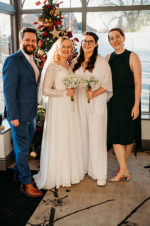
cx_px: 75
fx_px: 294
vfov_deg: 42.0
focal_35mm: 47
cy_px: 113
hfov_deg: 28.6
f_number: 3.5
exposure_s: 1/200
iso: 125
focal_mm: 47
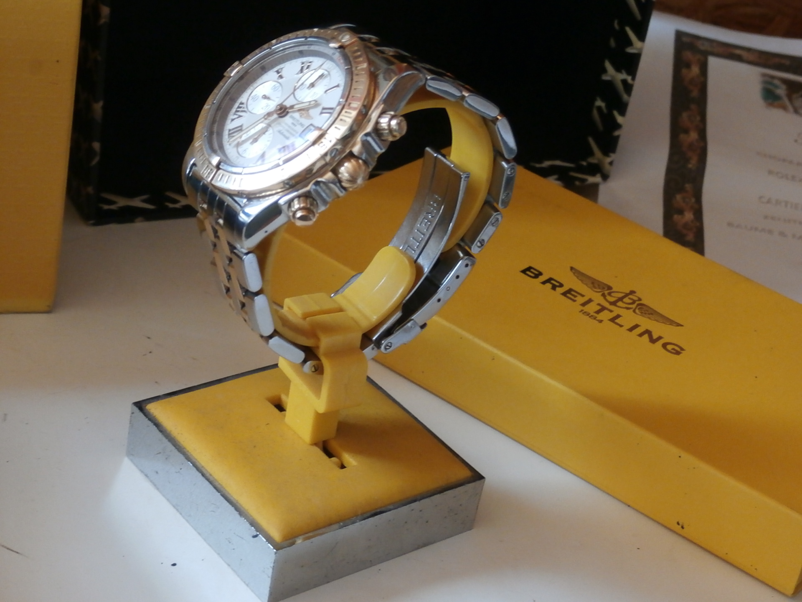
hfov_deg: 29.0
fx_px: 1552
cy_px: 301
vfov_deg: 21.9
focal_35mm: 67
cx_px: 401
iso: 400
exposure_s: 1/40
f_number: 4.3
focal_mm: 11.86
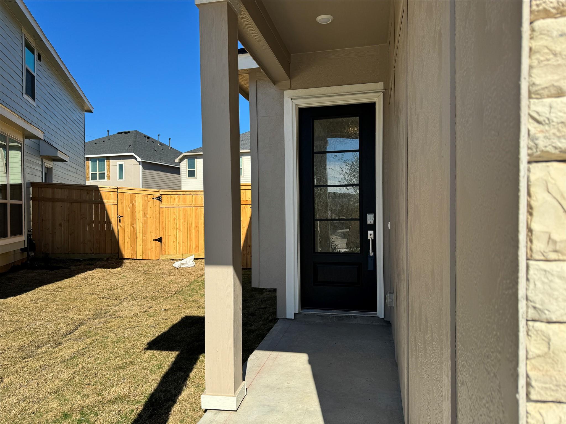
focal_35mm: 24
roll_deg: +0.4
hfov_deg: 71.6
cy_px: 212
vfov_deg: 56.8
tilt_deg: -0.6
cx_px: 283
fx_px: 392
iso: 80
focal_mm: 6.86
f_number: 1.78
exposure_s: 1/4310
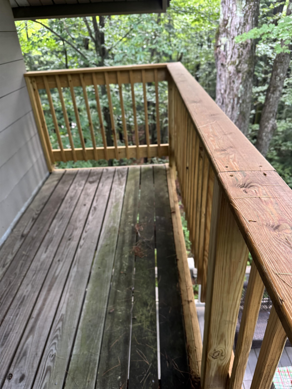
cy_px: 194
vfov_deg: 71.6
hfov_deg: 56.8
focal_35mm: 24
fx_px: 270
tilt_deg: -29.9
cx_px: 146
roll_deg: +5.8
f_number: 1.78
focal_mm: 6.76
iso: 400
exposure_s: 1/60
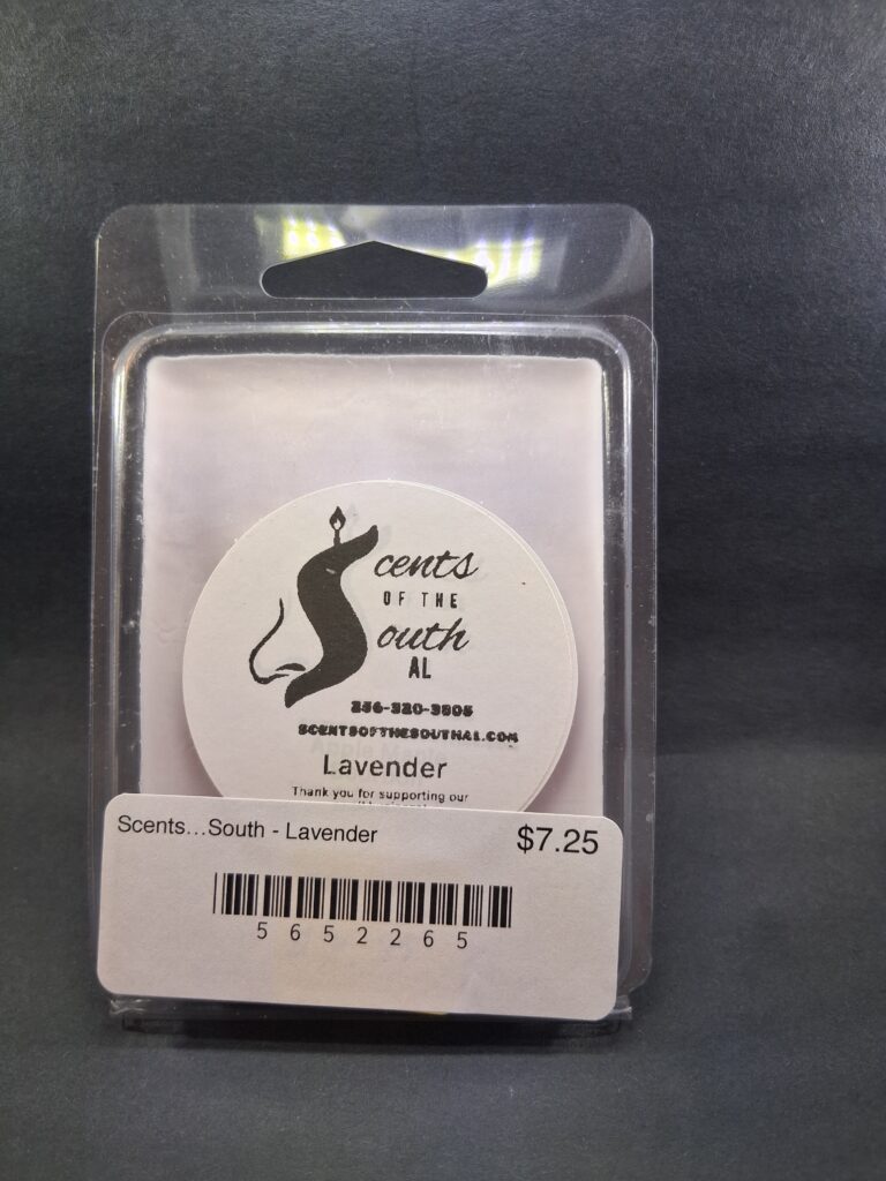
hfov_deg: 53.1
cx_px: 443
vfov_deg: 67.3
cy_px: 590
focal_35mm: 26
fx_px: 887
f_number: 1.8
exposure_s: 1/100
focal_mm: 3.98
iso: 160
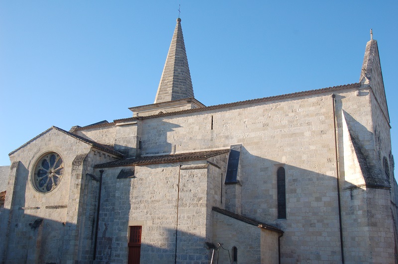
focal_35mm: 39
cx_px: 199
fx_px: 431
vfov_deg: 34.1
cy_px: 132
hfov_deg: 49.6
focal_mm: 26
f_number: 8
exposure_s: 1/250
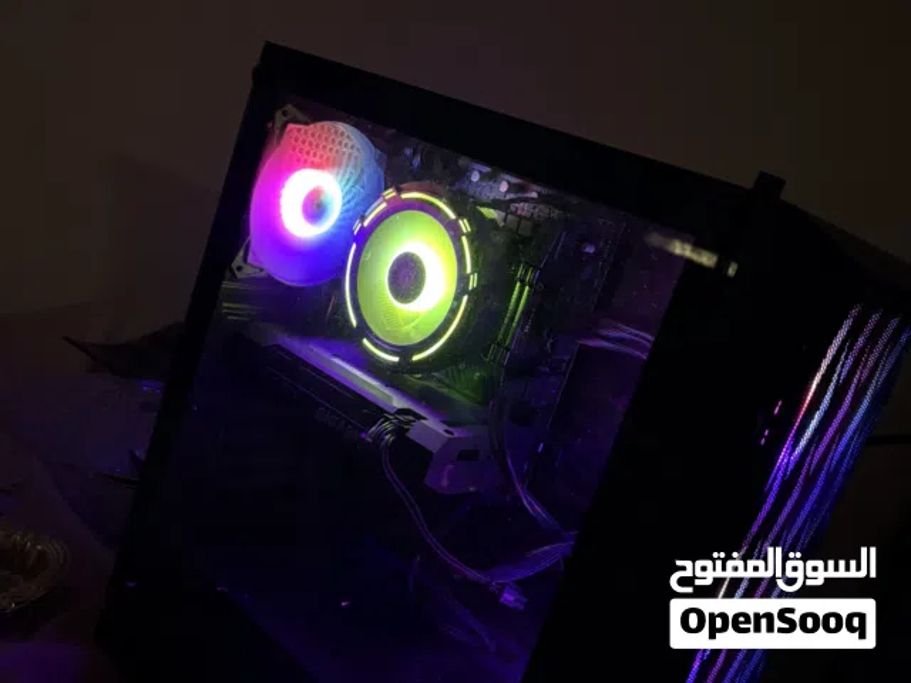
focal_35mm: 26
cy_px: 342
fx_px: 684
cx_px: 456
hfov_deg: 67.3
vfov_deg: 53.1
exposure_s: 1/26
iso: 1000
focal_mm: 5.96
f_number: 1.6
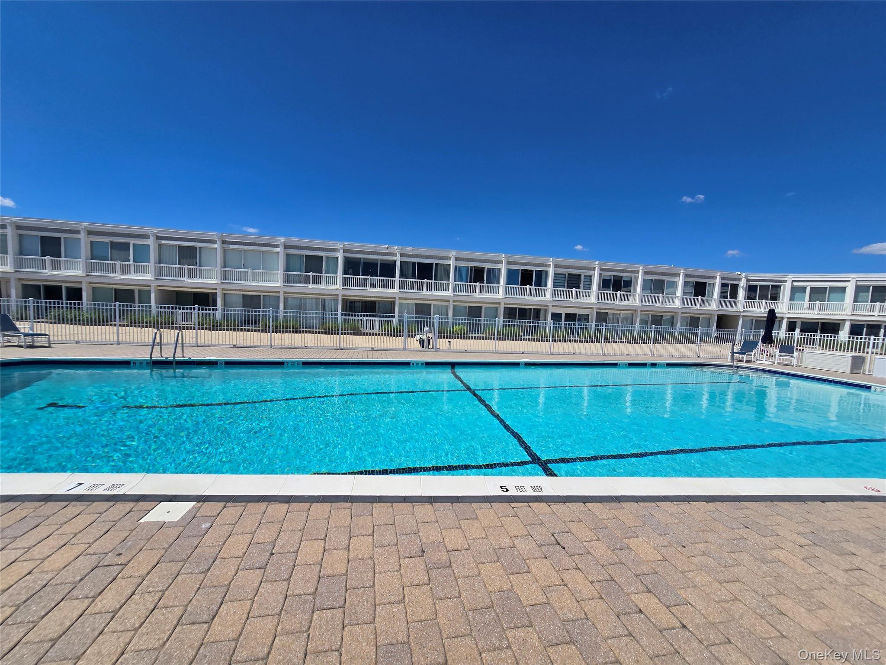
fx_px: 333
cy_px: 332
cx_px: 443
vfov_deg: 89.9
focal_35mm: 13
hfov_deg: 106.2
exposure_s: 1/4654
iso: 50
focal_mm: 2.2
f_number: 2.2
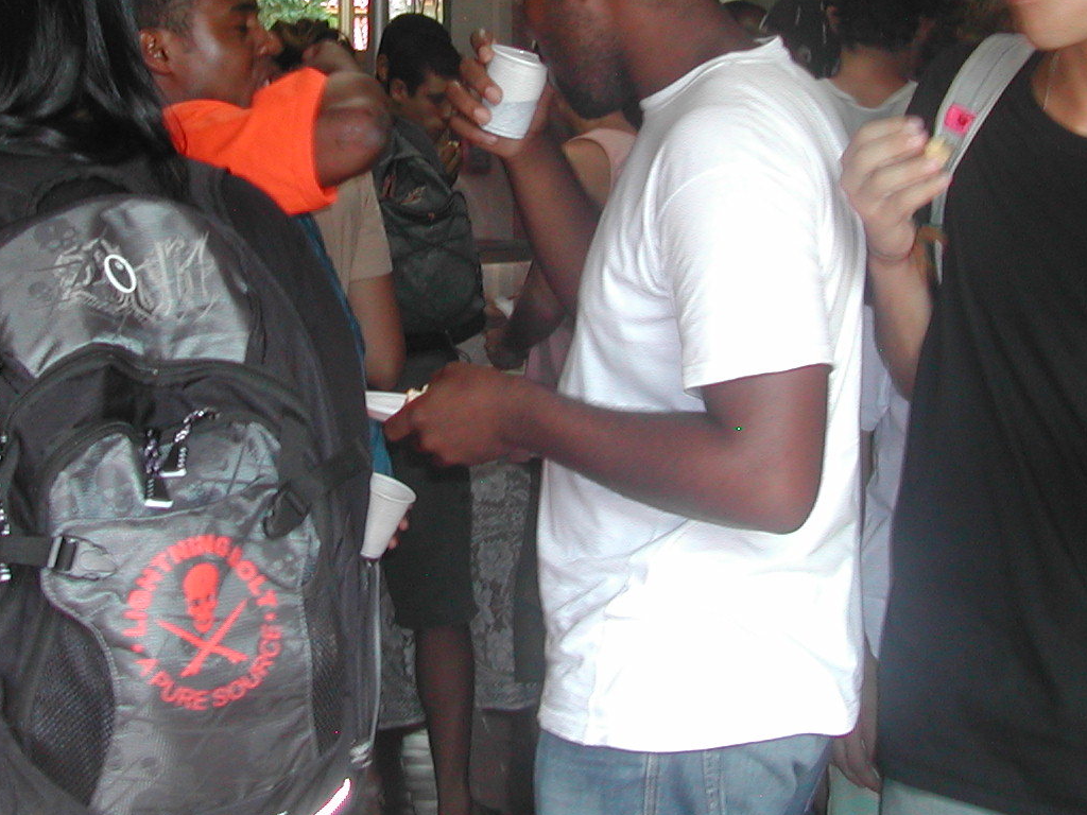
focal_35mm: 76
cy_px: 181
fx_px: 2387
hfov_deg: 25.6
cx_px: 436
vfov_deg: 19.2
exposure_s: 1/30
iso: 100
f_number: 2.8
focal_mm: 8
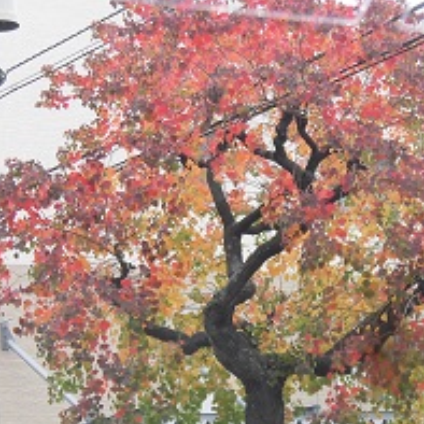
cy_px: 295
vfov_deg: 10.8
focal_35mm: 161
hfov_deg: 10.9
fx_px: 2231
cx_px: 238
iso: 200
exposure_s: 1/80
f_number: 4.5
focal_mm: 14
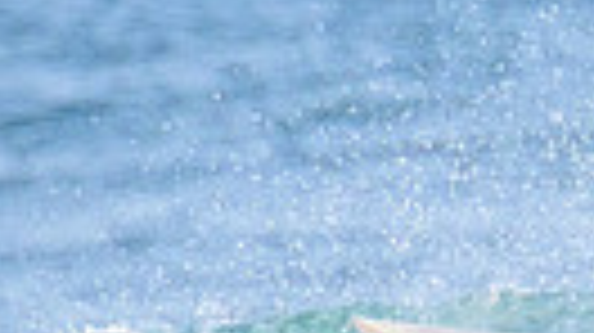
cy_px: 360
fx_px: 79334
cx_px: 941
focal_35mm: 5041
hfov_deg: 0.4
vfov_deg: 0.2
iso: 1800
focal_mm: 800
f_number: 13
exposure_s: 1/2000
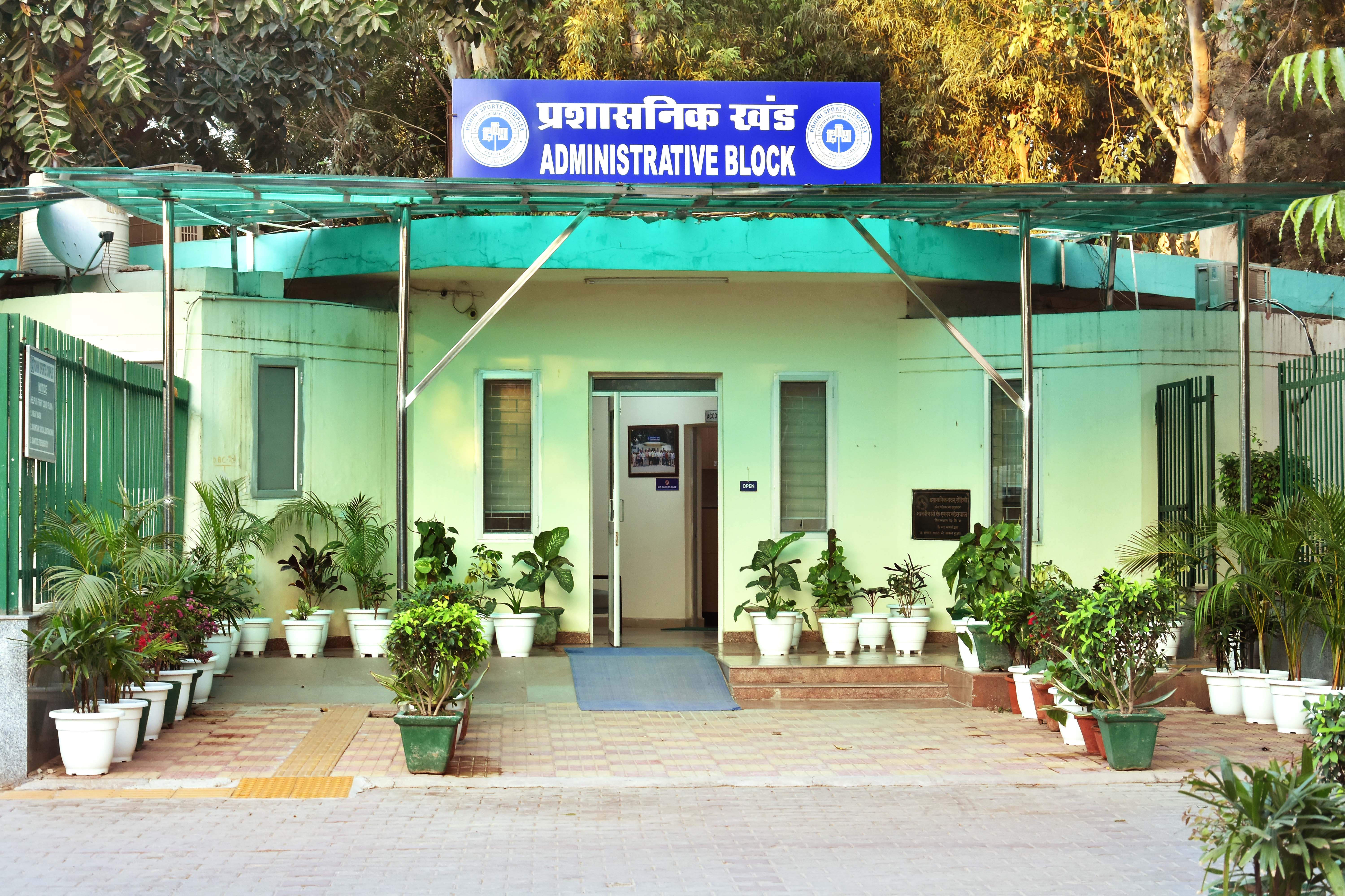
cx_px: 672
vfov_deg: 18.9
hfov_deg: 28.1
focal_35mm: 72
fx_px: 2690
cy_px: 448
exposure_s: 1/125
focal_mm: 48
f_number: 6.3
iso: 640
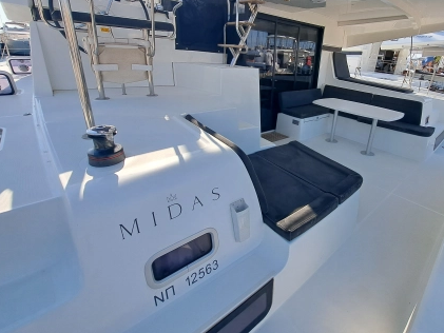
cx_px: 270
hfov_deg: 89.7
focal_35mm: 17
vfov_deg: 74.3
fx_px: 218
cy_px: 141
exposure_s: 1/1037
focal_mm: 1.74
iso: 50
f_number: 2.2
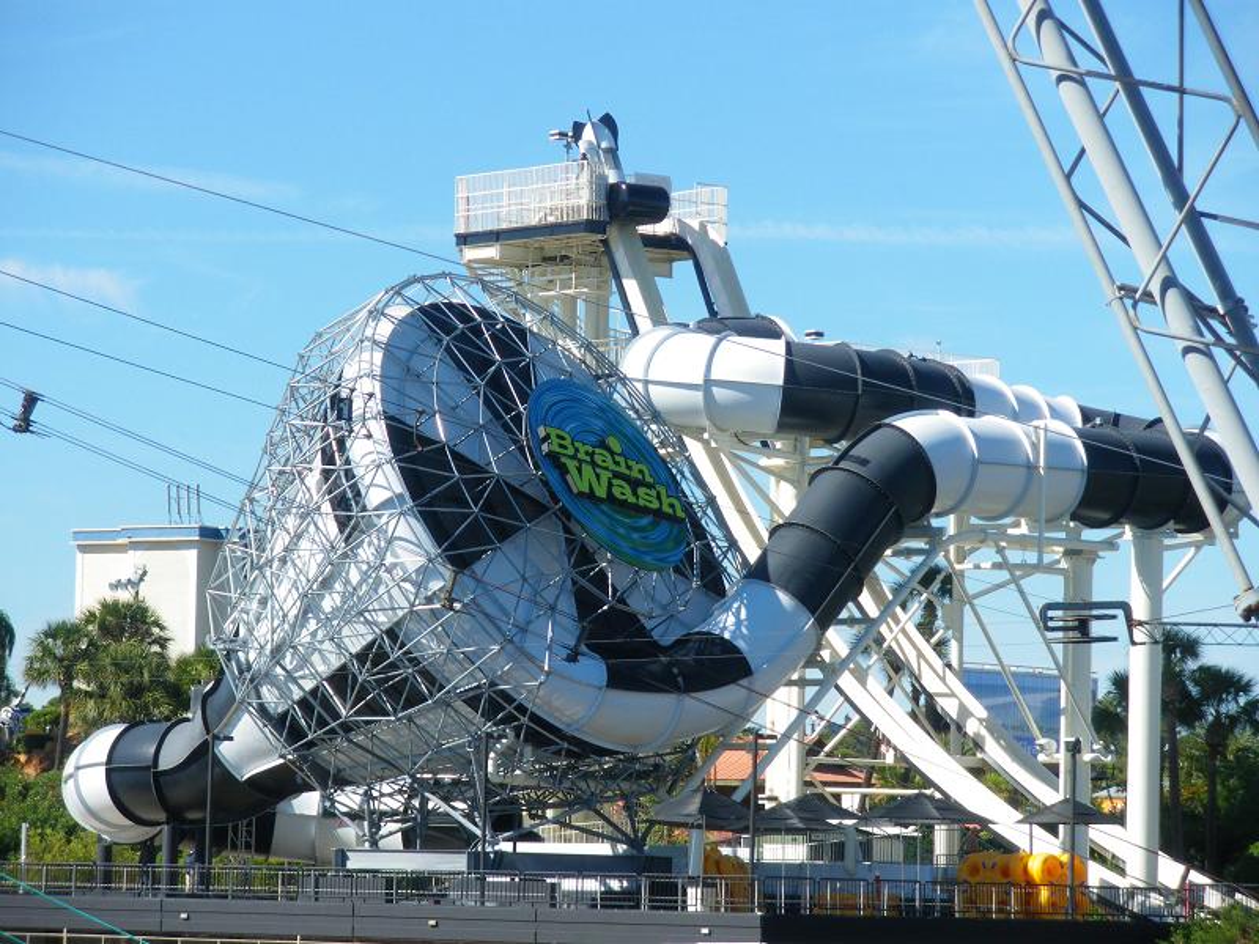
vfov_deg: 10.0
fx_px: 5383
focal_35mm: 148
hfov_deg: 13.3
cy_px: 472
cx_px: 630
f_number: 5.4
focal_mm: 26.2
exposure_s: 1/250
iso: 64
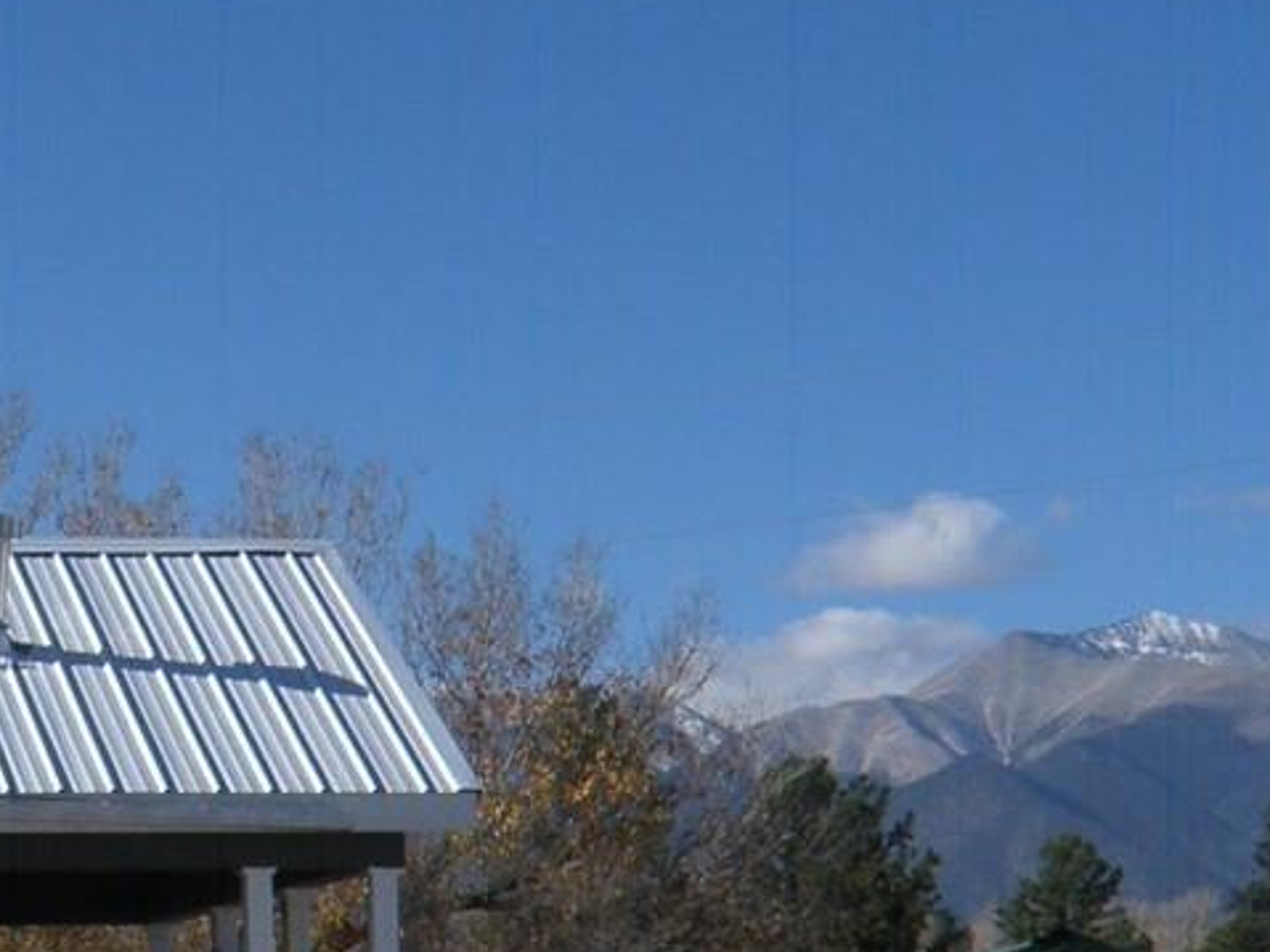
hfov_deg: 17.5
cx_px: -276
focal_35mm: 107
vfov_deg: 13.3
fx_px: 3925
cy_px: 1302
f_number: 5.6
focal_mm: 5.72
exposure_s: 1/500
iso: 64
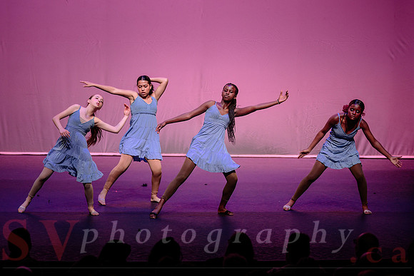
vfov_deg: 10.6
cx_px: 201
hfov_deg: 15.8
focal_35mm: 130
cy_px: 122
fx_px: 1490
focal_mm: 116
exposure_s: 1/500
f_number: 2.8
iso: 1250
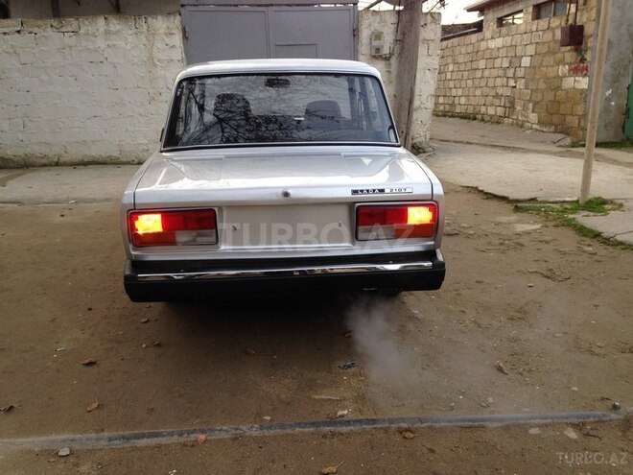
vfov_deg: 42.9
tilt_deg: -13.9
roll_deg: +0.9
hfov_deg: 55.4
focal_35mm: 33
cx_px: 316
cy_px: 238
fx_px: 603
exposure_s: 1/120
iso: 64
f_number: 2.4
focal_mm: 4.12
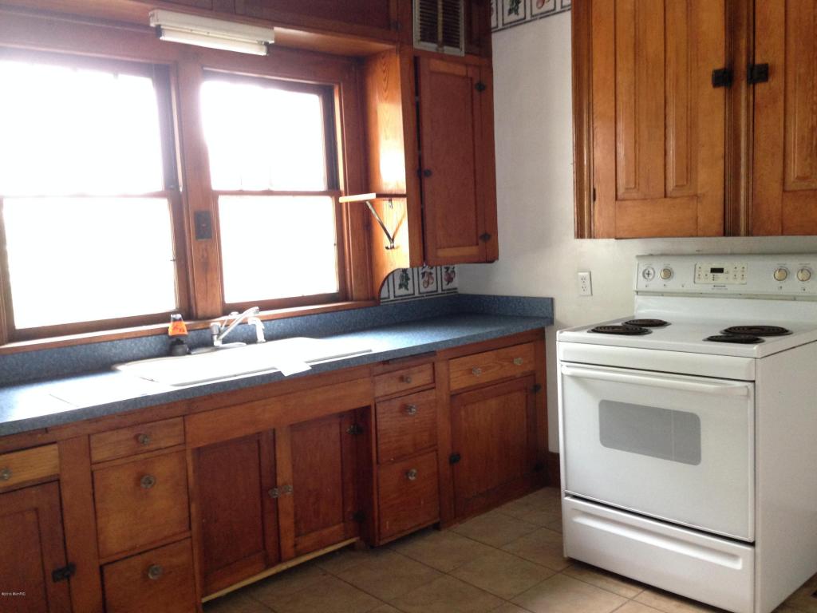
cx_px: 408
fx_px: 779
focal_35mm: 33
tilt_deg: -8.0
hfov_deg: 55.4
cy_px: 306
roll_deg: +4.5
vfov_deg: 42.9
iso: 160
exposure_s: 1/20
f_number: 2.4
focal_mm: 4.12
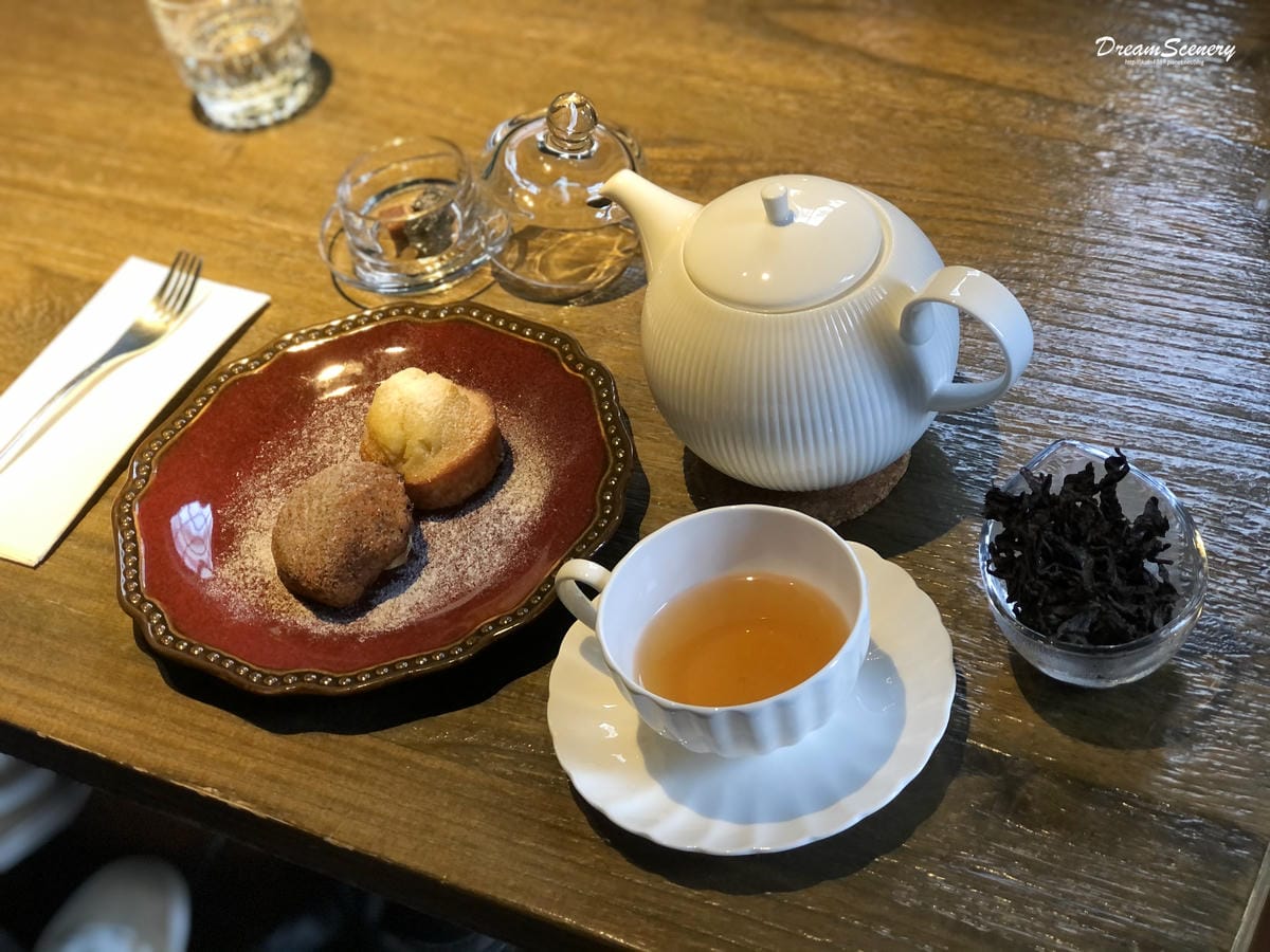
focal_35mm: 57
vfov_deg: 25.7
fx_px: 2091
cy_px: 476
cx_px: 635
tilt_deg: -46.1
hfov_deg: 33.8
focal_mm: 6.6
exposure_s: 1/30
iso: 160
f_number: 2.8
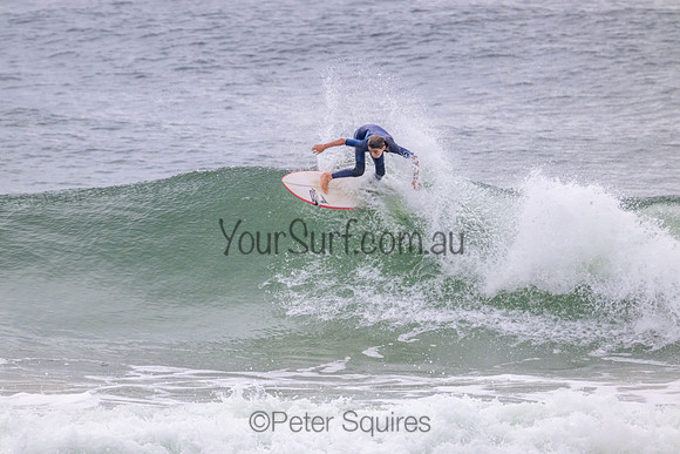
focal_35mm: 800
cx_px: 340
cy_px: 227
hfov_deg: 2.6
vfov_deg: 1.7
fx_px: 15114
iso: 2800
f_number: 11
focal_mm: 800
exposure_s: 1/2000
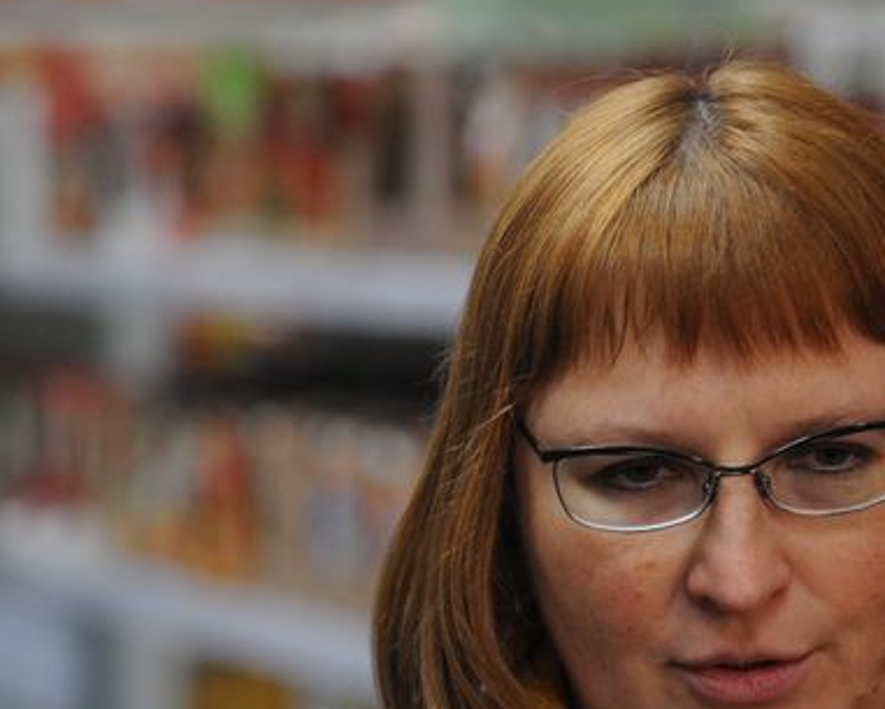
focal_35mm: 207
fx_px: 5423
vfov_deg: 7.5
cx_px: 585
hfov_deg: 9.3
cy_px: 495
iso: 2500
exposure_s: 1/400
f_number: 5.6
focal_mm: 120
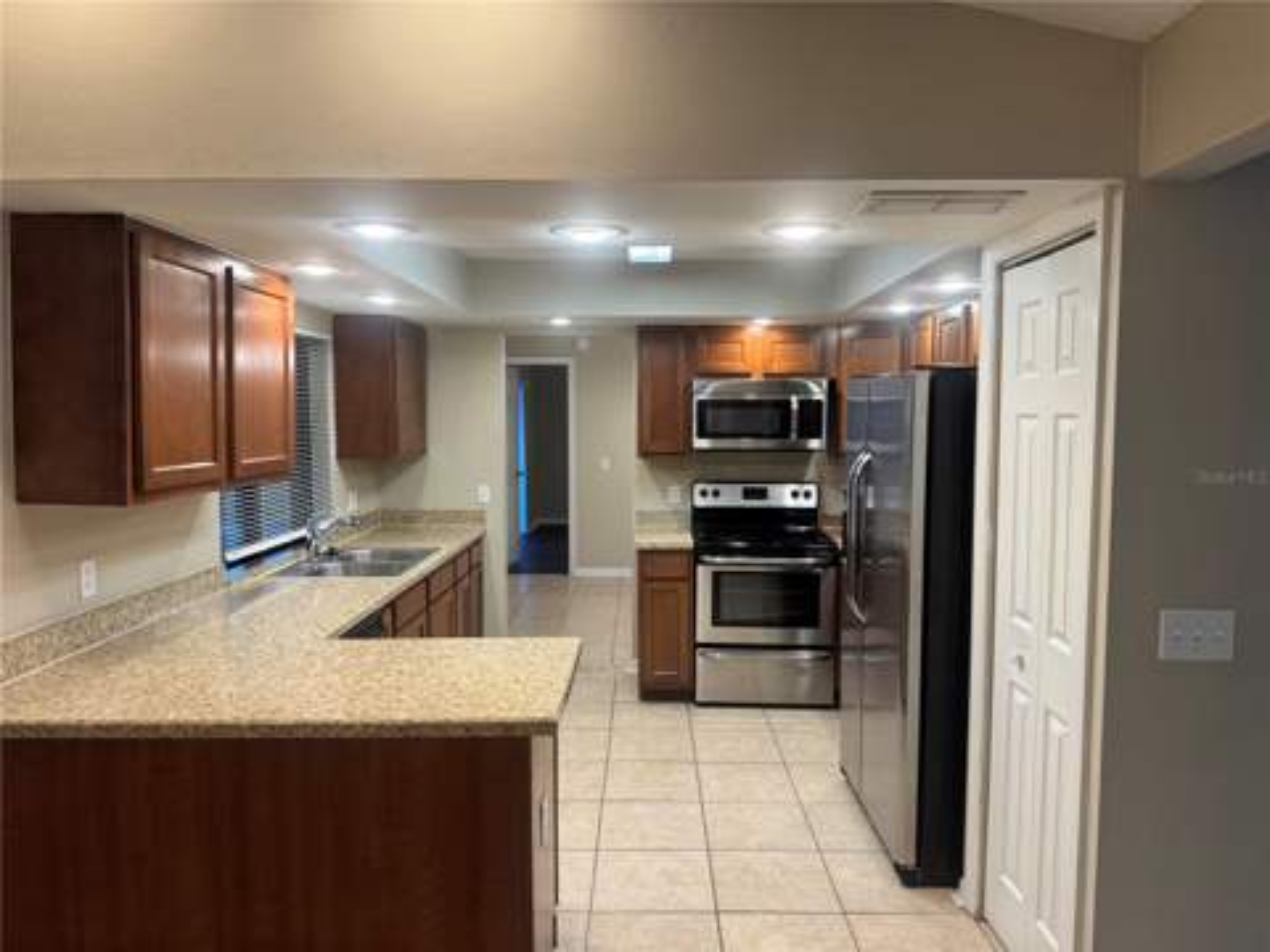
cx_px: 635
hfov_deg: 71.6
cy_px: 476
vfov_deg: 56.8
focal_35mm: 24
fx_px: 881
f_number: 1.78
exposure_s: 1/120
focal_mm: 6.76
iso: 200
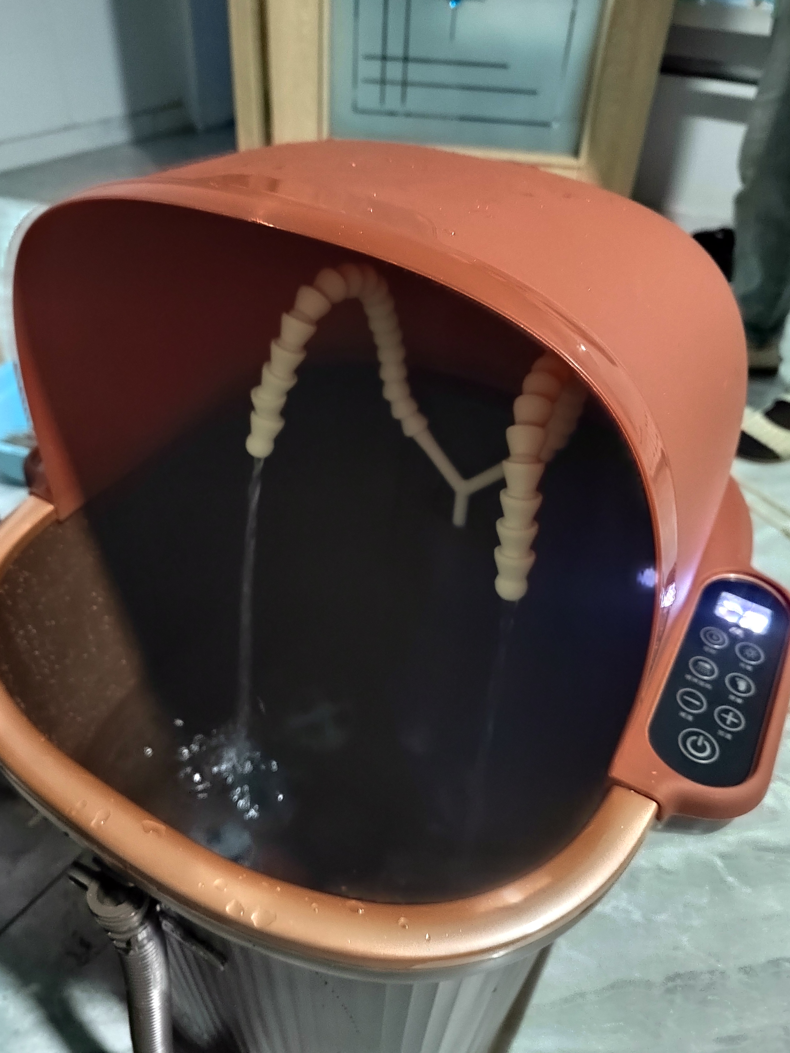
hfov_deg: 58.9
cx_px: 395
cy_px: 526
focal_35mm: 23
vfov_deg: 73.9
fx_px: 700
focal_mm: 5.52
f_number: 1.9
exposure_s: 1/20
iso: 5200
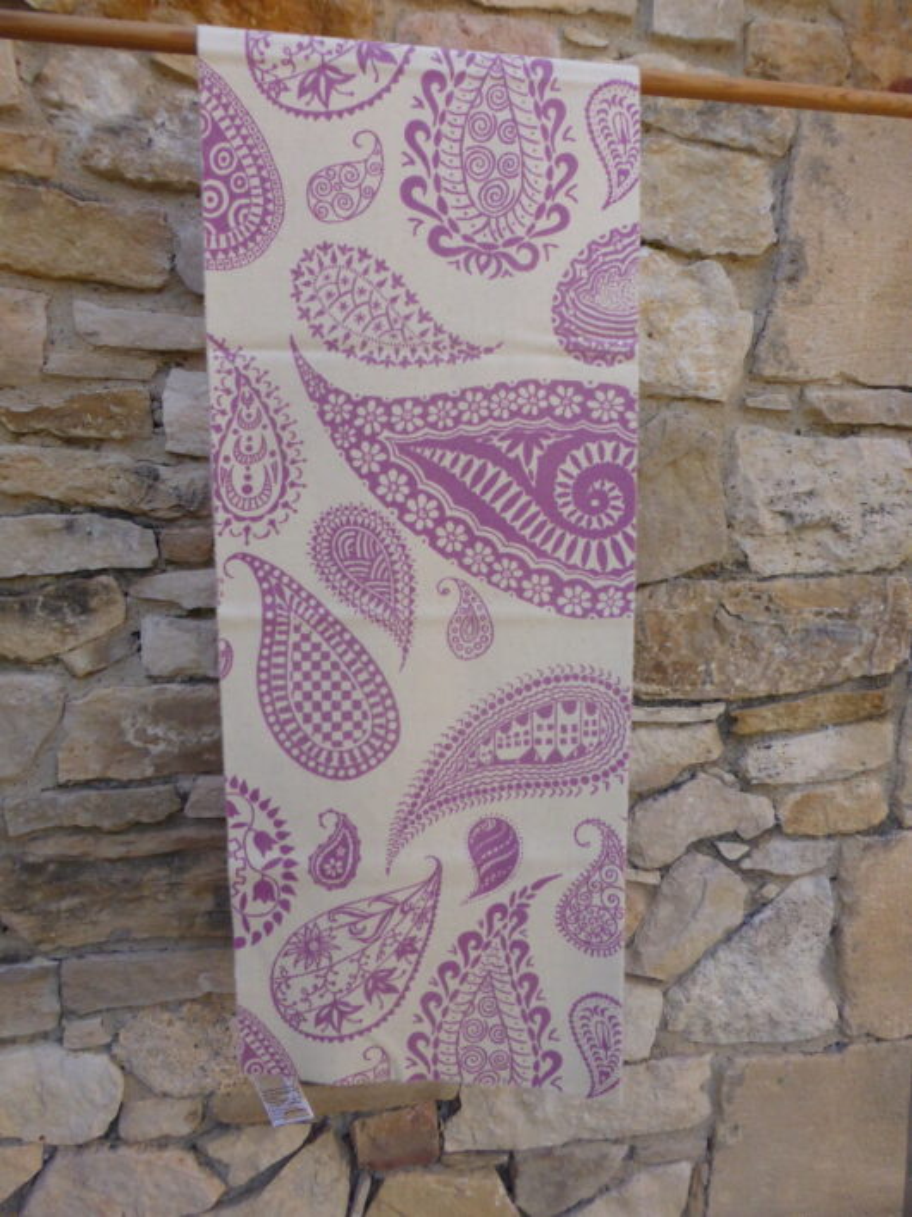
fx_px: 843
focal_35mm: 24
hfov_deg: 56.8
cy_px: 608
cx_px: 456
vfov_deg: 71.6
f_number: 3.3
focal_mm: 4.3
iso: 400
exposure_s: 1/800
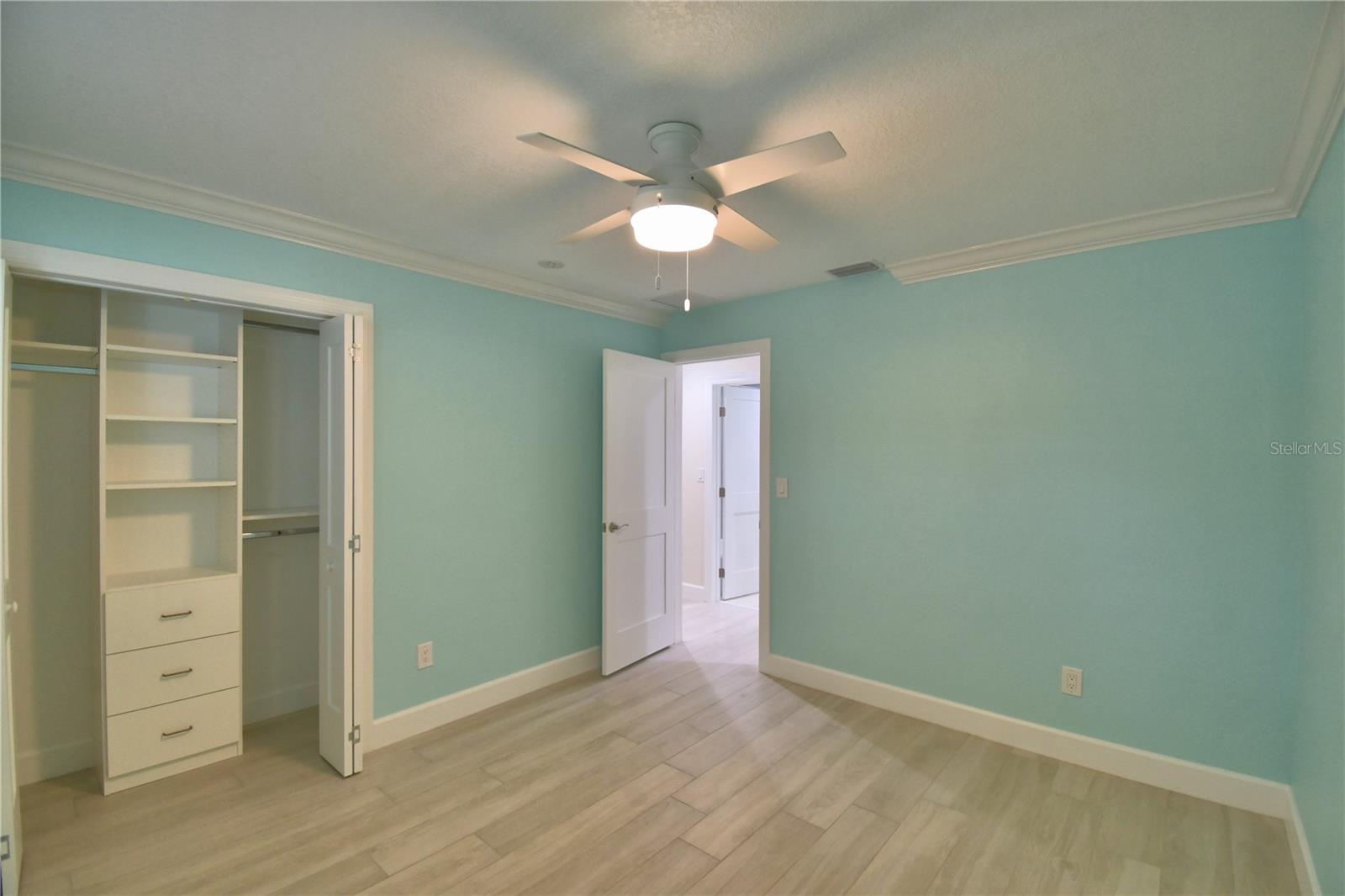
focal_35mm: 15
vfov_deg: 77.3
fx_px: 560
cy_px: 448
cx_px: 672
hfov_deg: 100.4
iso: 400
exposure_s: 1/30
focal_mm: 10
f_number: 4.5
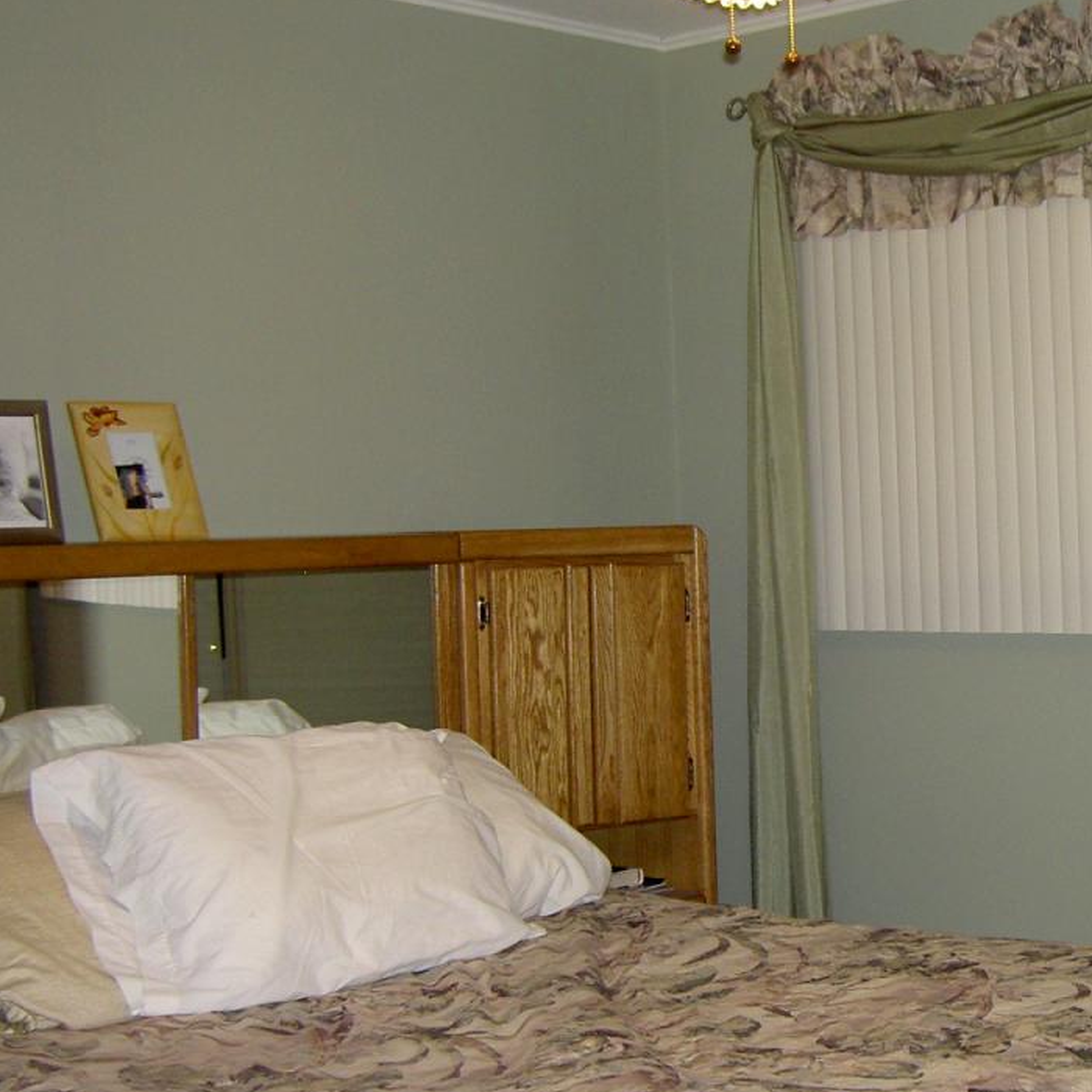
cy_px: 641
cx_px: 847
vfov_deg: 27.3
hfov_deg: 26.9
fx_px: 2248
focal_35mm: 63
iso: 100
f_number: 2.8
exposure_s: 1/60
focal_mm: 8
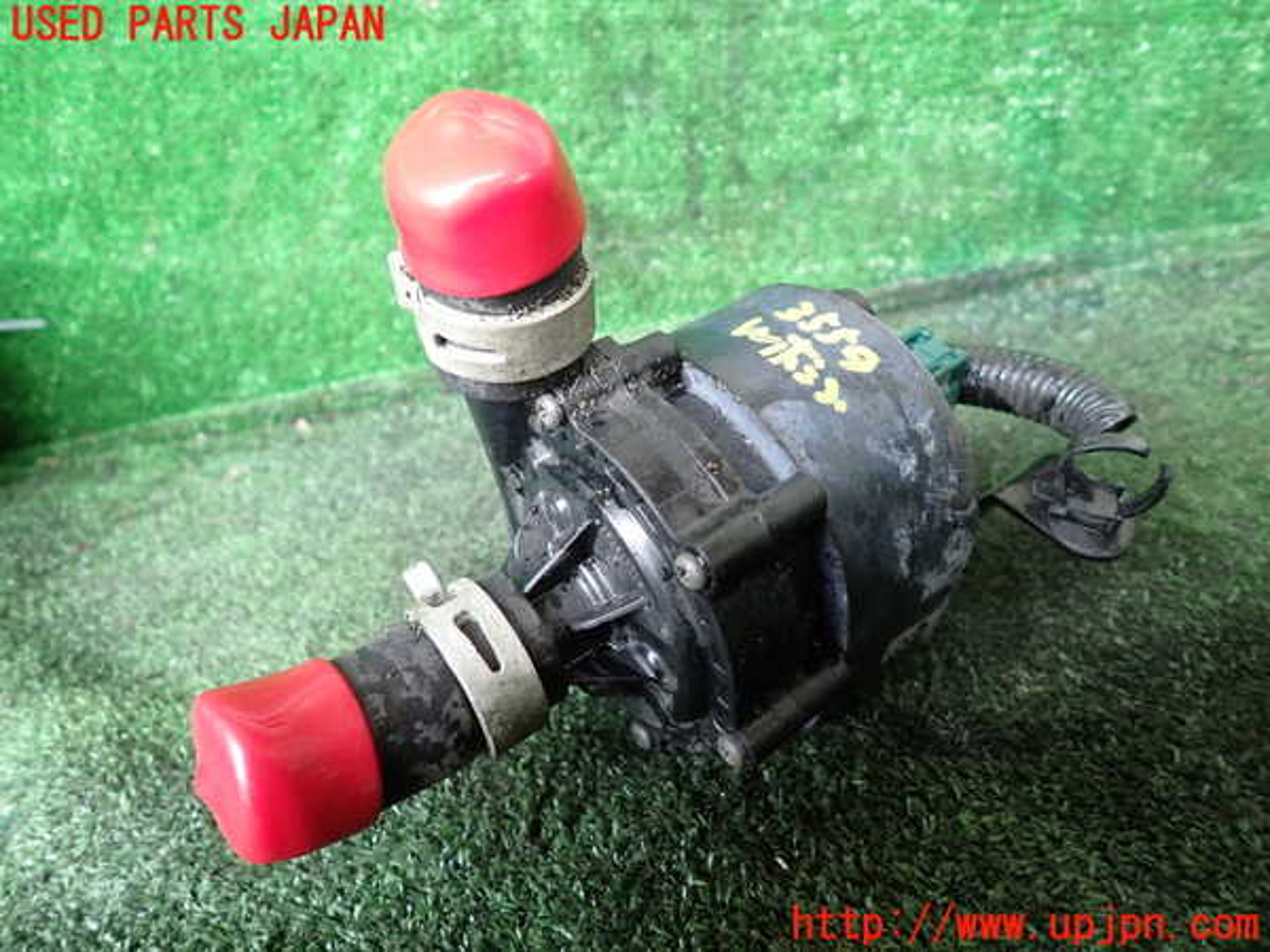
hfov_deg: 69.4
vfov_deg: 54.9
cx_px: 635
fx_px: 917
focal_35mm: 25
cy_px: 476
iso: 200
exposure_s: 1/30
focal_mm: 4.5
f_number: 2
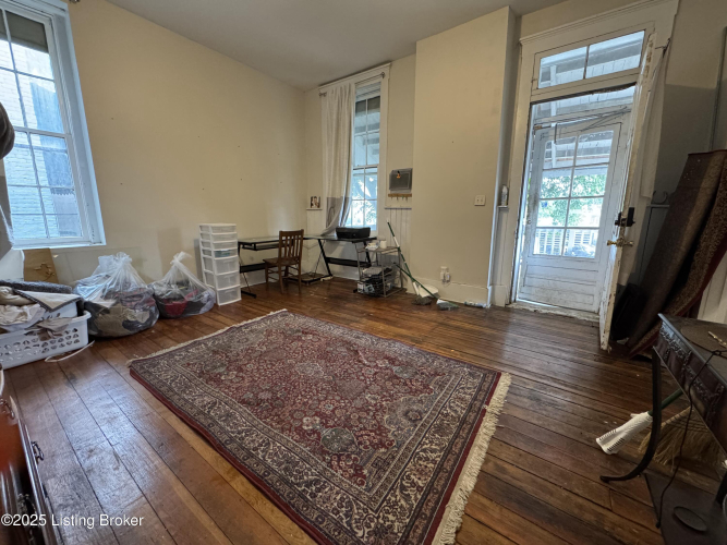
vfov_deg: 85.7
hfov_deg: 102.1
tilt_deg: -11.7
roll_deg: -0.6
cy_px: 272
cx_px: 364
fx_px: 294
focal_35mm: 14
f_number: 2.2
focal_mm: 2.22
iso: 640
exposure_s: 1/60
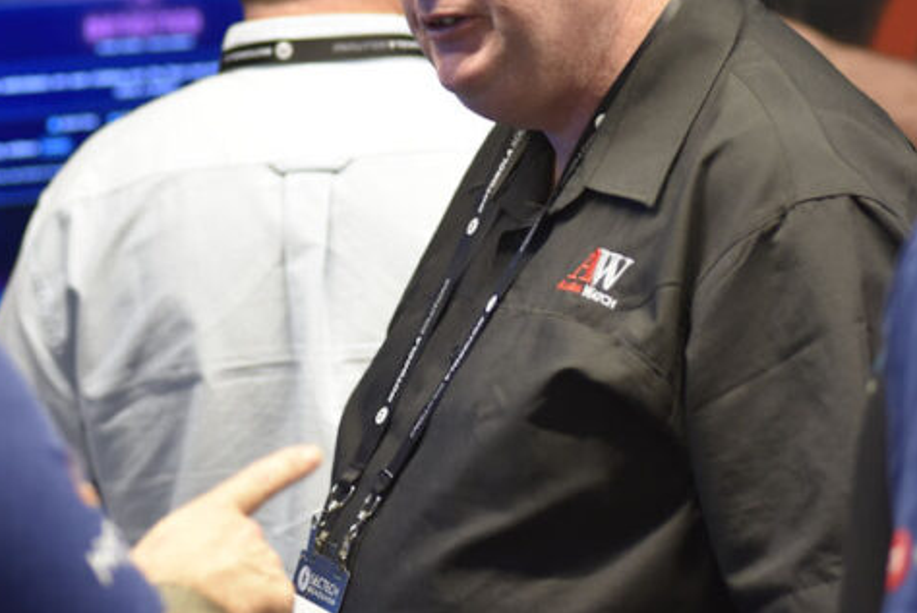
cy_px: 102
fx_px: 5507
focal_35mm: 216
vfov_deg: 6.4
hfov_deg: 9.5
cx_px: 362
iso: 1400
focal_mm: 100
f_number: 2.8
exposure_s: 1/125
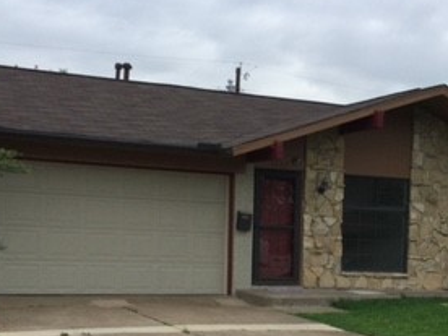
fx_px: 932
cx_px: 294
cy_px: 289
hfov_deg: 26.9
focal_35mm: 72
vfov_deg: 20.1
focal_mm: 3.3
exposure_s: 1/550
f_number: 2.4
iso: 25
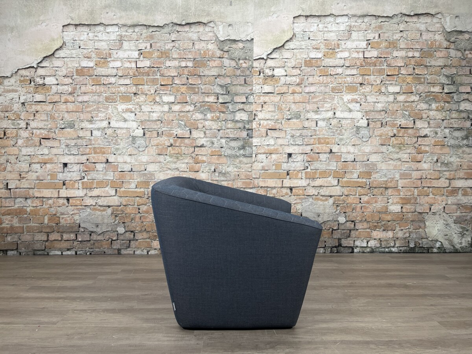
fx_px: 355
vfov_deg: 53.1
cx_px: 236
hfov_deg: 67.3
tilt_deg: -4.0
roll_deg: -0.3
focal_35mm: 26
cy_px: 177
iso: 100
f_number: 1.6
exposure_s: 1/100
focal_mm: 5.1
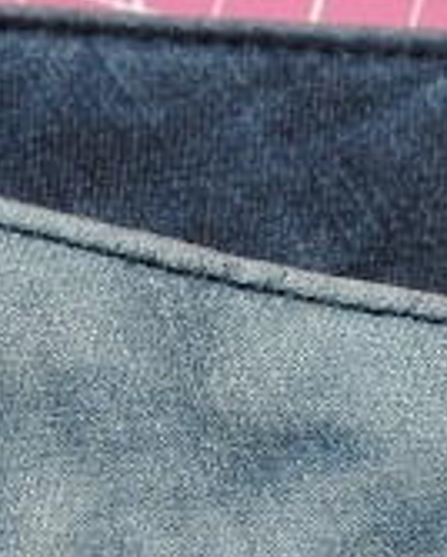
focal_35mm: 148
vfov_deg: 13.0
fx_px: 2443
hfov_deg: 10.4
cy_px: 165
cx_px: 287
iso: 200
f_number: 3.5
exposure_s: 1/60
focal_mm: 22
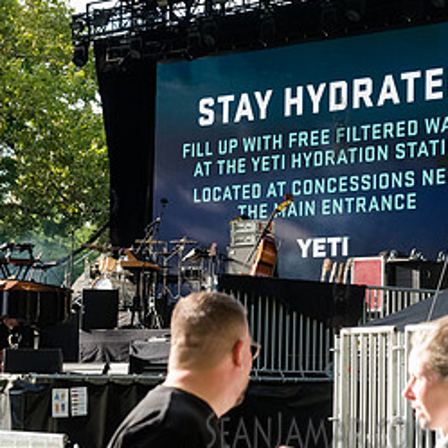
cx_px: 340
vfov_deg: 14.6
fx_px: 1742
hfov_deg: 14.6
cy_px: 127
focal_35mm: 119
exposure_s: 1/1250
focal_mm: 60
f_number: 5
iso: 2000
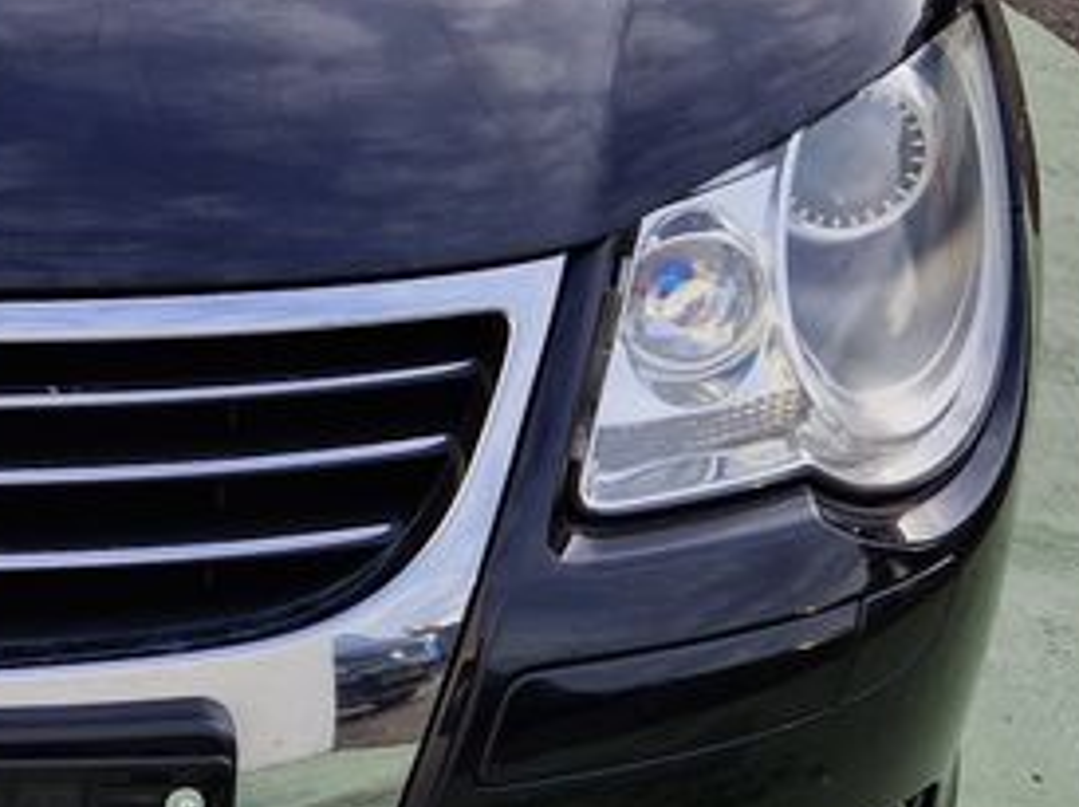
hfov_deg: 21.3
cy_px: 165
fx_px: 2678
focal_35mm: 86
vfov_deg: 17.0
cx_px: -185
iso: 50
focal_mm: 5.4
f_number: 1.8
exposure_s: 1/422
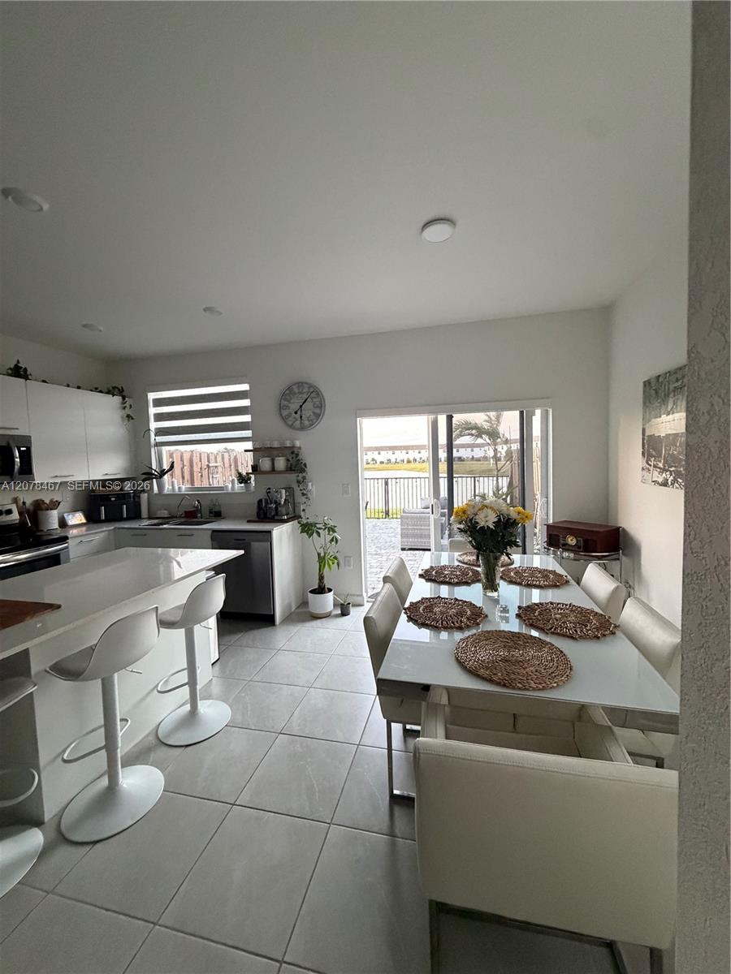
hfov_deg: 85.7
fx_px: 394
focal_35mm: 14
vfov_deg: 102.1
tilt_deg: -3.1
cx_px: 366
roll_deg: +1.6
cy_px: 487
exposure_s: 1/60
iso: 640
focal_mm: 2.22
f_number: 2.2
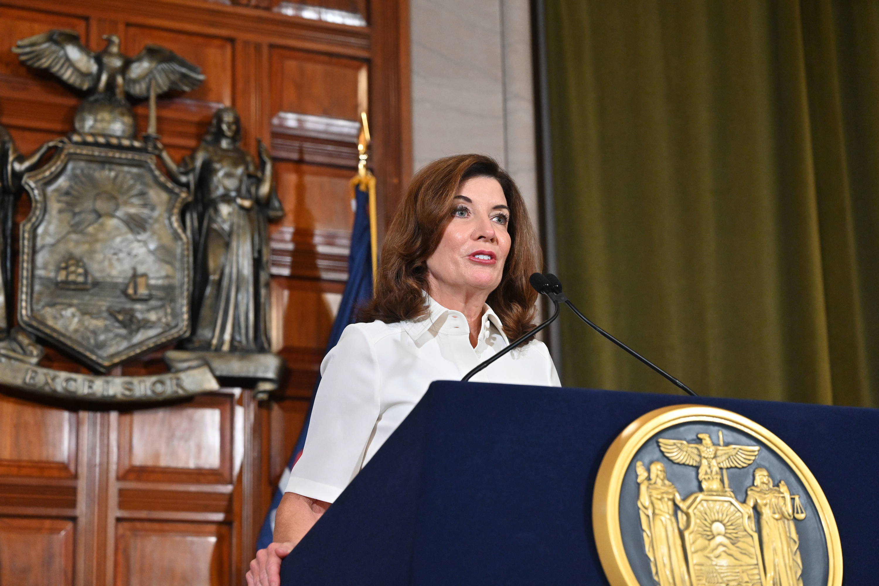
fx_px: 1709
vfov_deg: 19.5
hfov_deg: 28.8
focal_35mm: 70
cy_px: 293
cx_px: 440
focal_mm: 70
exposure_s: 1/160
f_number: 4.5
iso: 3200
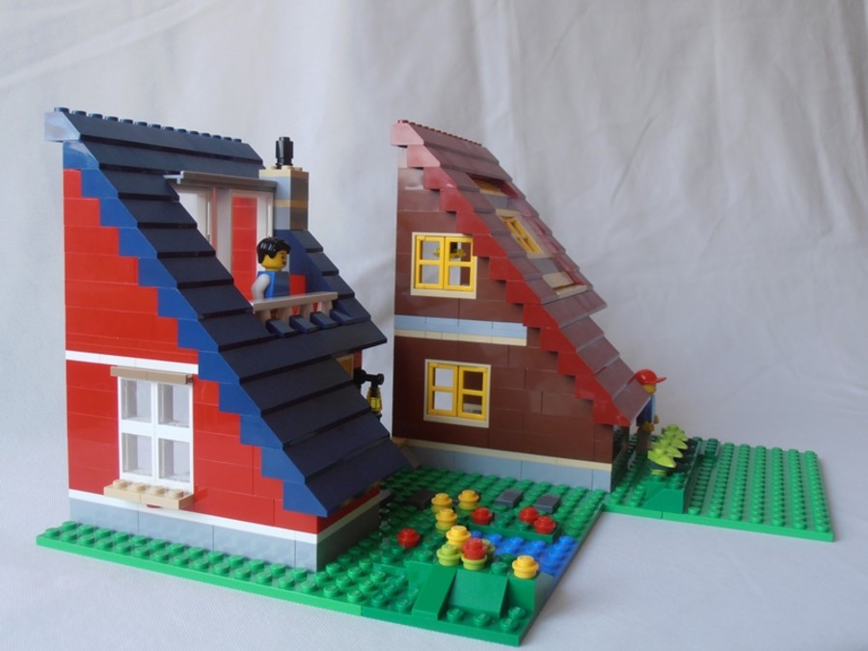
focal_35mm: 37
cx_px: 434
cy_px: 326
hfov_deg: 50.1
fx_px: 928
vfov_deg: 38.7
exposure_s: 1/40
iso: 100
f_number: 3.9
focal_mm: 6.61
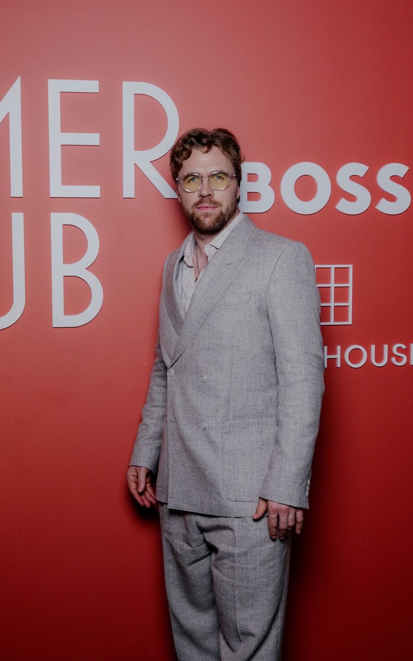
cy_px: 330
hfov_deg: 26.9
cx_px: 200
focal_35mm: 48
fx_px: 864
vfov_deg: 41.8
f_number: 10
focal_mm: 47
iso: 800
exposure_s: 1/125
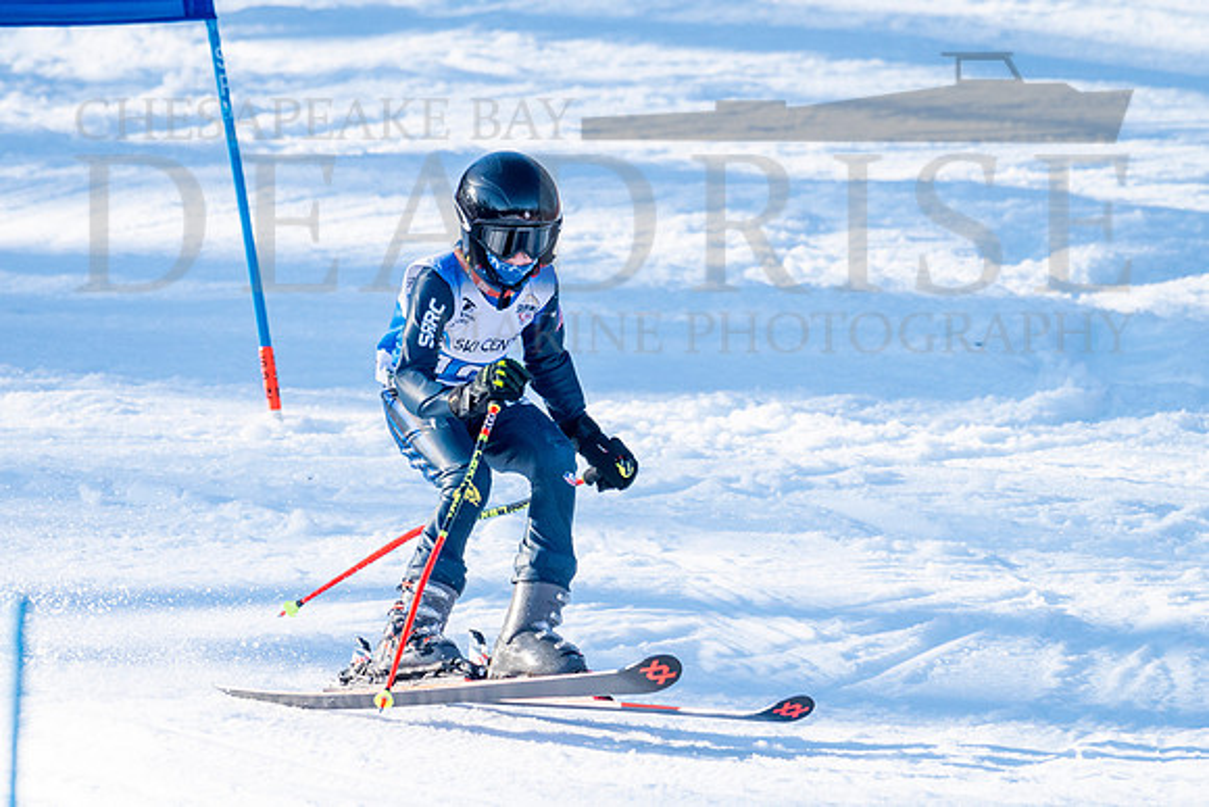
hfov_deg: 2.8
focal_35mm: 740
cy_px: 426
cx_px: 504
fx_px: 24867
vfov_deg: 1.9
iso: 1250
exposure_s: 1/2000
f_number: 8
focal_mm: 560
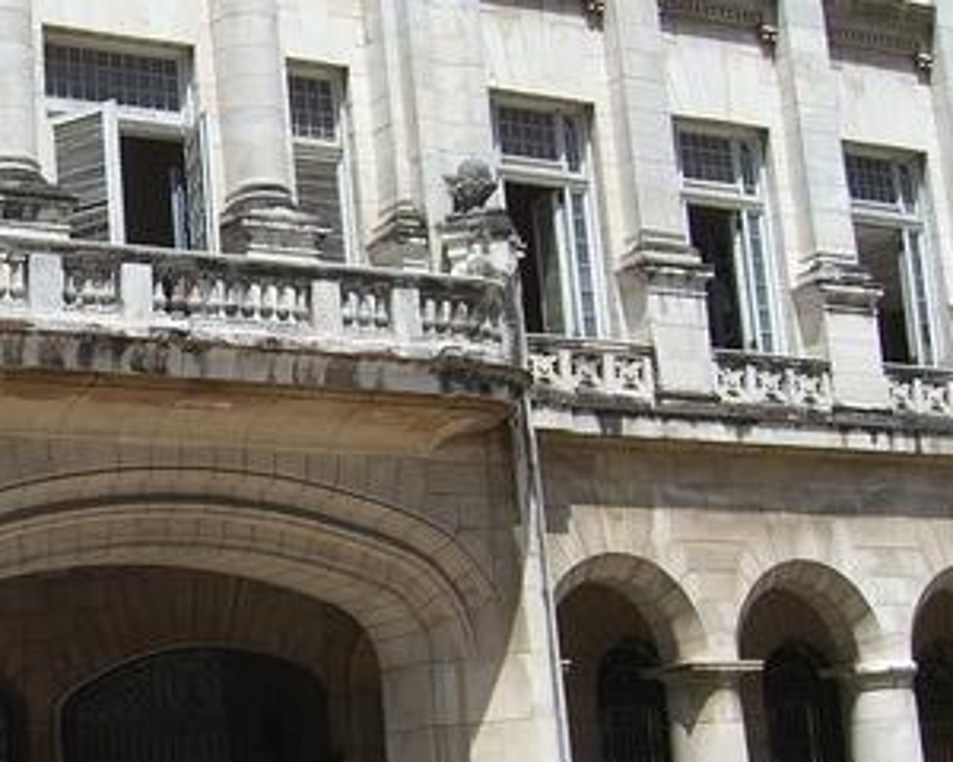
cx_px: -3
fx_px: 2228
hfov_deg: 23.1
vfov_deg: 19.4
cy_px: 505
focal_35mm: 79
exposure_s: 1/800
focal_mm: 7.9
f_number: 4
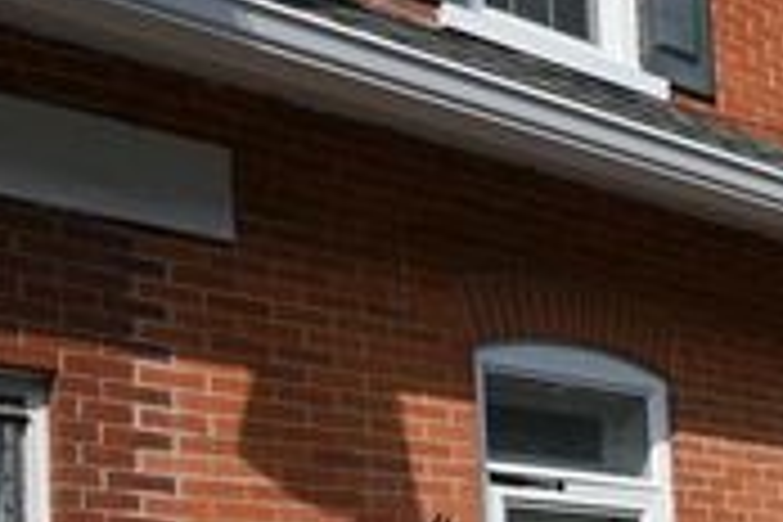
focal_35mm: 69
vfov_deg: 18.6
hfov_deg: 28.0
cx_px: 724
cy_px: 646
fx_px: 1501
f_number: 5.6
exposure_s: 1/250
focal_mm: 16
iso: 100
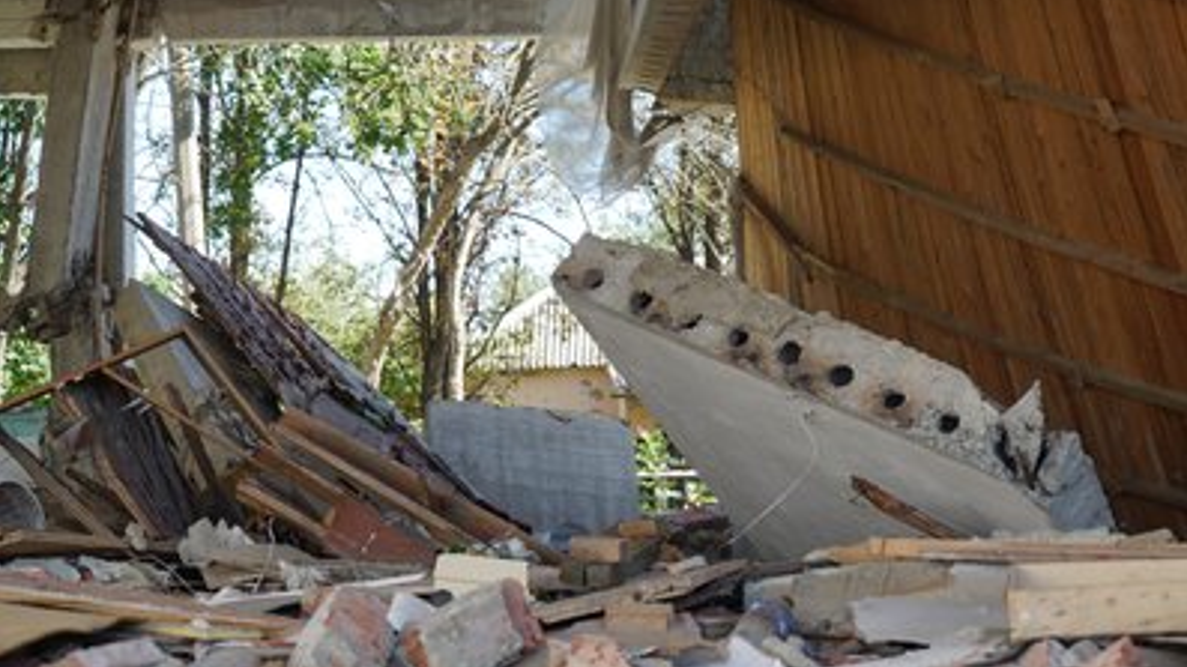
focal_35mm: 74
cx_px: 595
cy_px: 328
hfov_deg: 28.6
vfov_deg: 16.3
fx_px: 2328
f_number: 5.6
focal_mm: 70
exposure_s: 1/100
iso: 100
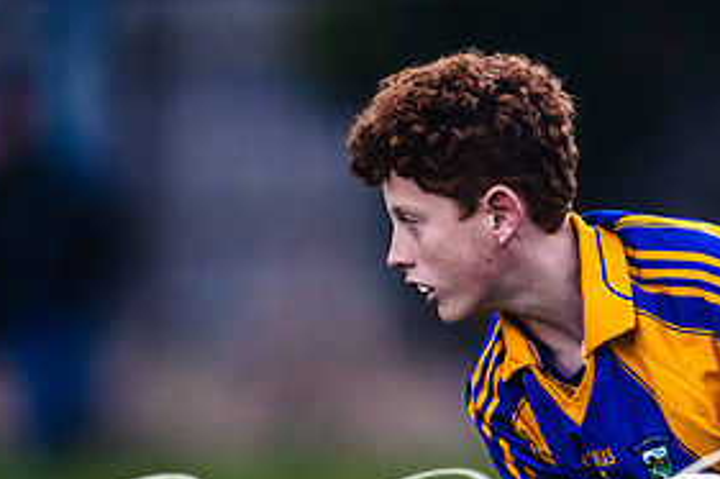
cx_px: 474
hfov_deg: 2.4
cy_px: 426
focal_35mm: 860
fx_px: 17189
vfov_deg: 1.6
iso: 3200
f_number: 2.8
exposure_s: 1/640
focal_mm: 400
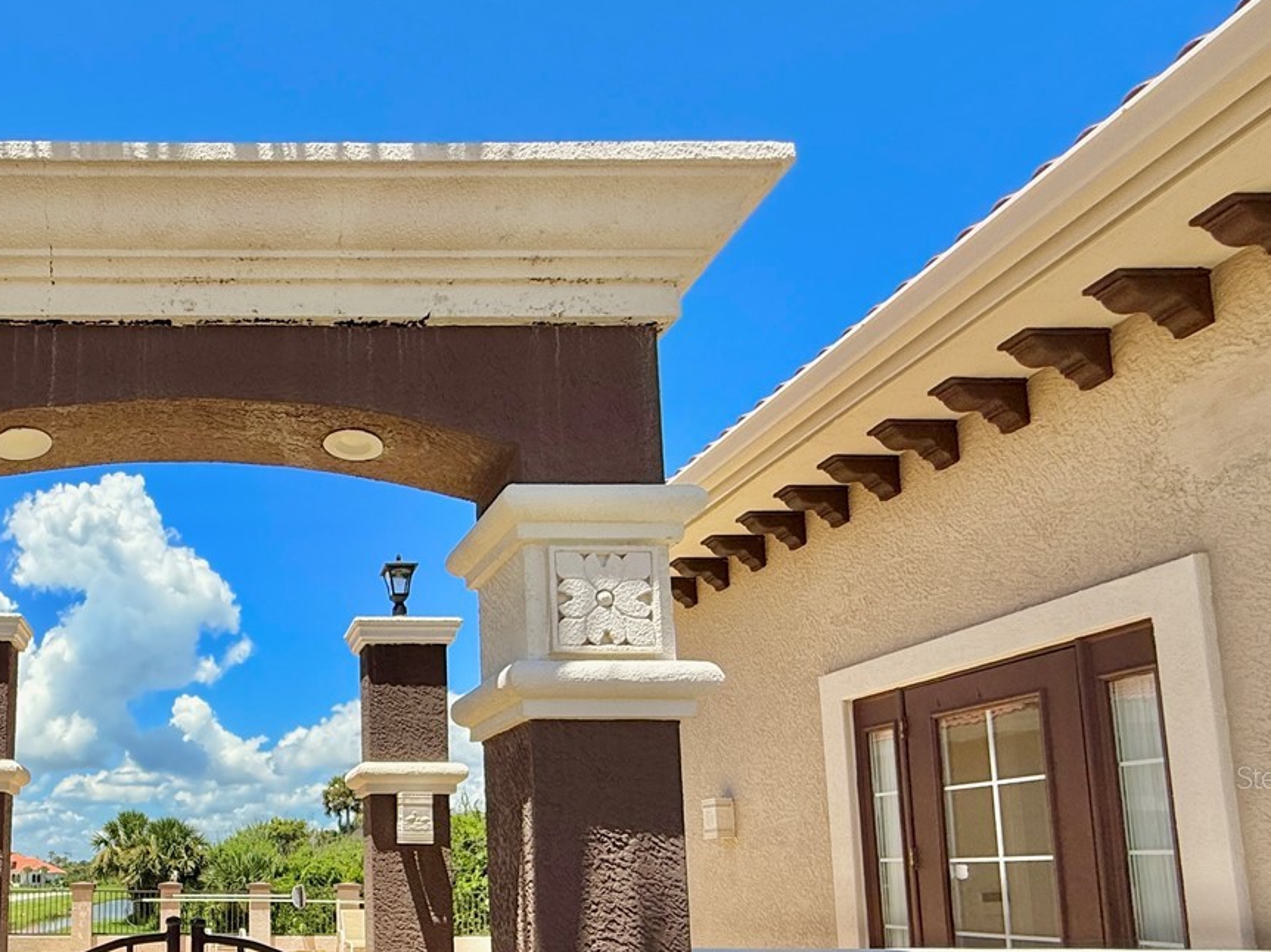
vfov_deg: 49.6
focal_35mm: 26
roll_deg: -1.1
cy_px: 777
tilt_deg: +7.3
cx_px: 196
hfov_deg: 60.0
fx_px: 954
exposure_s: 1/2611
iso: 50
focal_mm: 2.22
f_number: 2.2
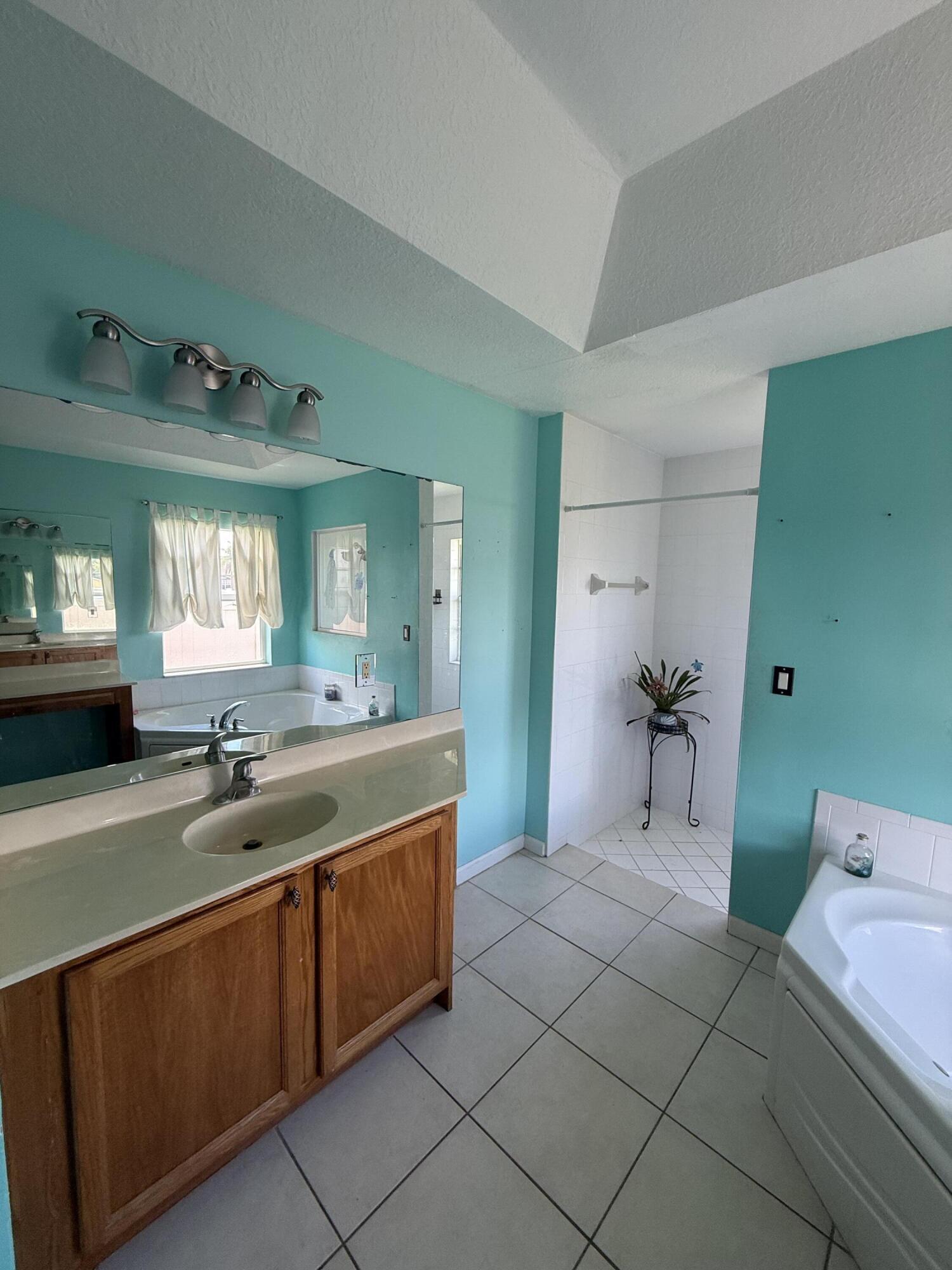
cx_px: 476
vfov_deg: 102.1
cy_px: 635
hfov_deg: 85.7
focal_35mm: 14
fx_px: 513
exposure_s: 1/99
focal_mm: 2.22
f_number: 2.2
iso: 100
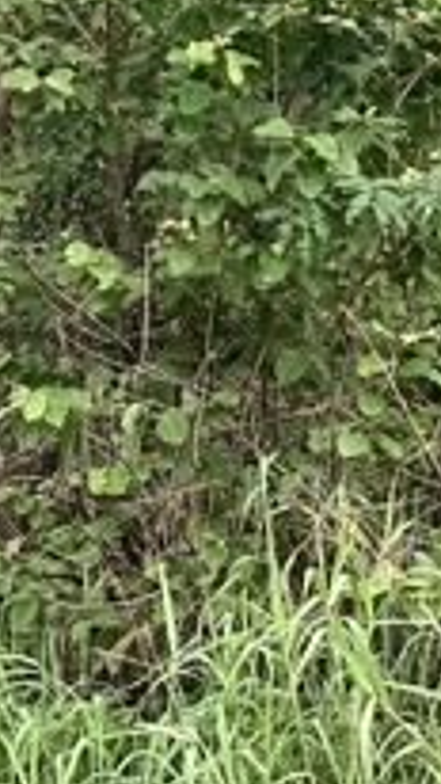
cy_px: 101
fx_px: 2243
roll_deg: +0.5
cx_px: 80
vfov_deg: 19.5
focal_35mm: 108
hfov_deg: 11.2
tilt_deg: +3.5
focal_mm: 3.3
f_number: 2.4
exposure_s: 1/188
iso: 25
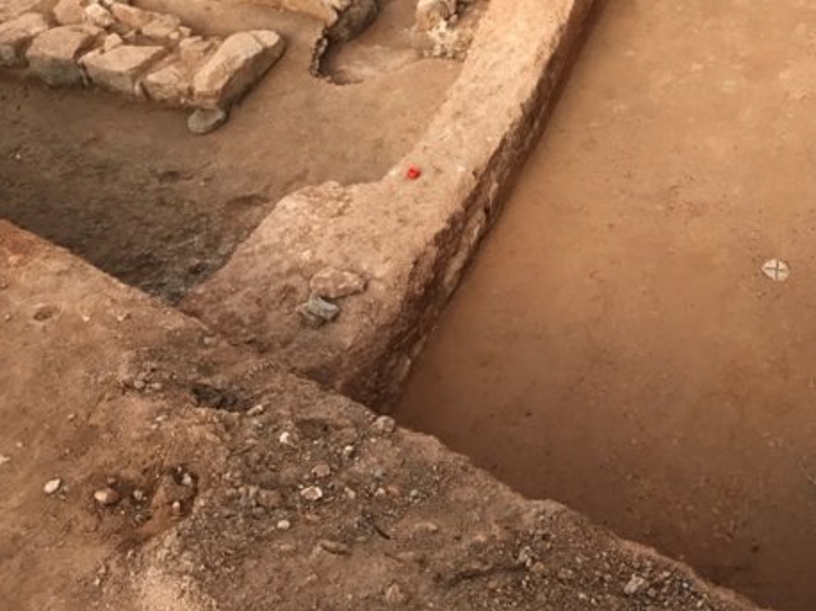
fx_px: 1107
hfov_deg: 39.1
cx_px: 638
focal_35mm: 47
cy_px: 171
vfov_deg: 30.5
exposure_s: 1/694
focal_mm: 3.99
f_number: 1.8
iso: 20
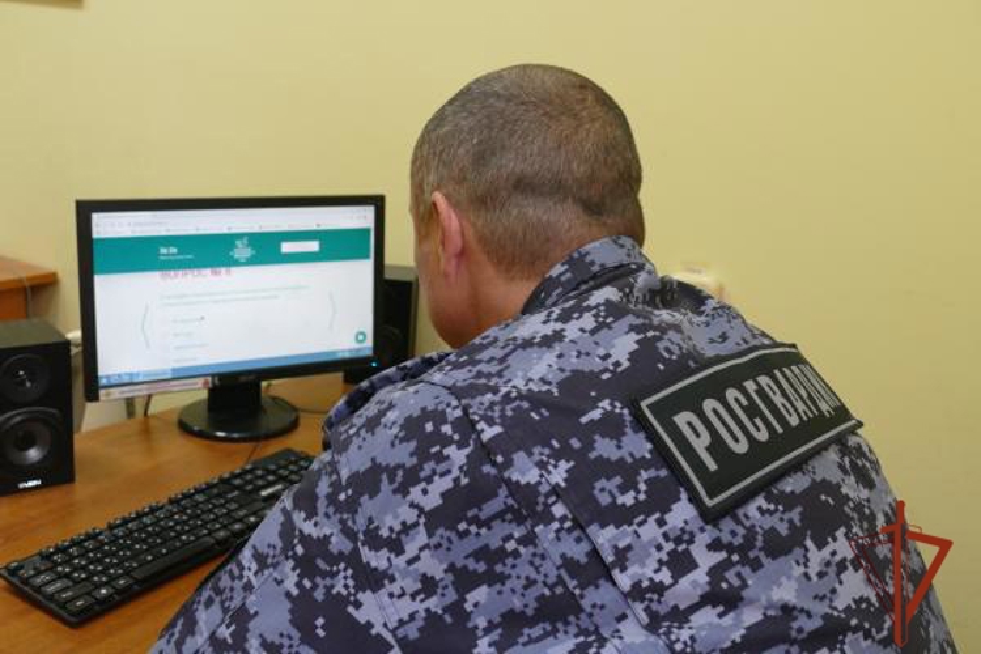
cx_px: 490
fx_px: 1035
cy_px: 327
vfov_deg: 35.1
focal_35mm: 38
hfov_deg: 50.7
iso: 1000
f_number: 3.1
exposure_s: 1/80
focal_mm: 13.7
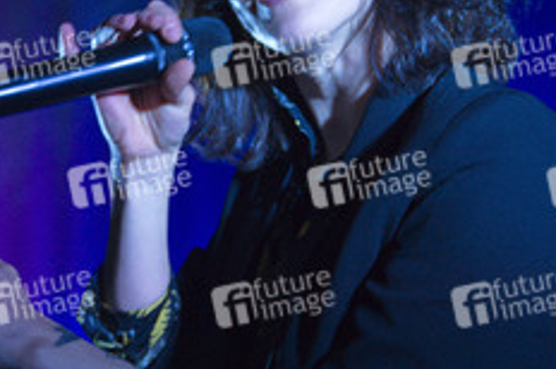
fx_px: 1558
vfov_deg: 13.5
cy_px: 120
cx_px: 65
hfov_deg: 19.9
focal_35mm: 101
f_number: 2.8
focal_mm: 52
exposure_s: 1/160
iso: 3200
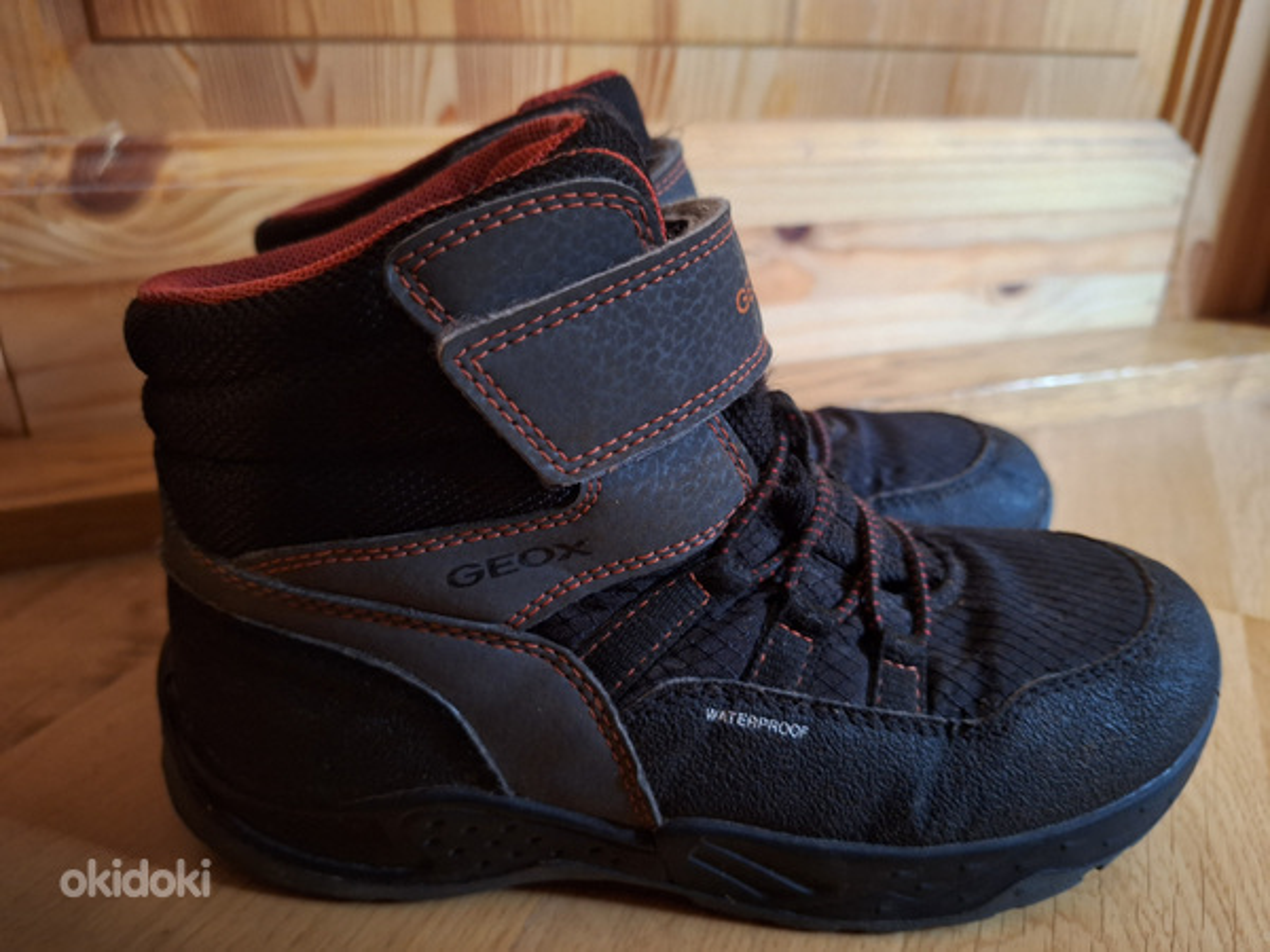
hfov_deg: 73.9
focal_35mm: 23
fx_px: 844
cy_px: 476
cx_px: 635
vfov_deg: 58.9
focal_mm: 5.54
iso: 500
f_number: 1.8
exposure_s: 1/20
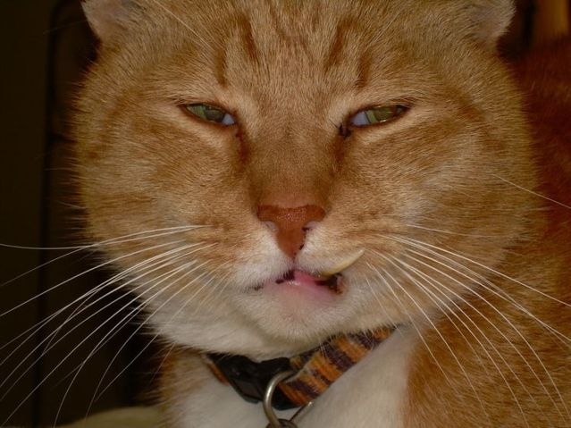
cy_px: 214
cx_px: 286
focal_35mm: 110
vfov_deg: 13.5
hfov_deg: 17.9
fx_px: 1814
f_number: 4.9
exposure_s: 1/60
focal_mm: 18.9
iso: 50
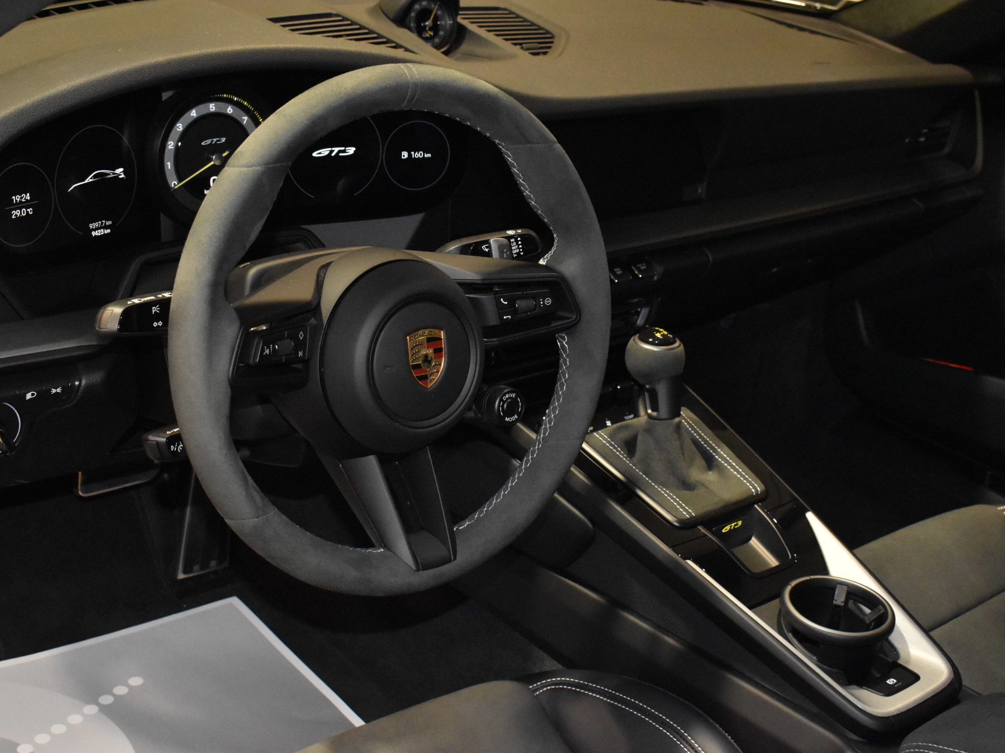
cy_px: 374
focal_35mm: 49
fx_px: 1422
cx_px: 472
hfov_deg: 38.9
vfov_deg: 29.7
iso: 6400
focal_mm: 30
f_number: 8
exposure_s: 1/60
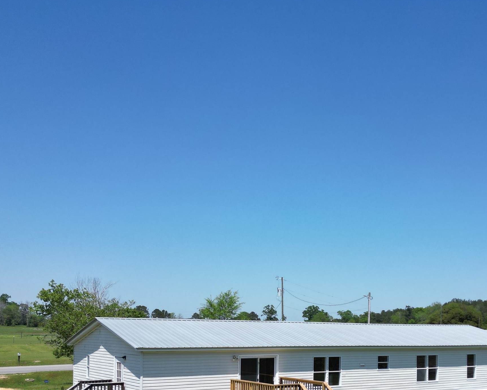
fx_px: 605
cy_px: 320
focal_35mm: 42
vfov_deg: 34.4
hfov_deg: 43.4
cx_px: 308
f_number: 1.7
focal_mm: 6.72
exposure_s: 1/3000
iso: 100
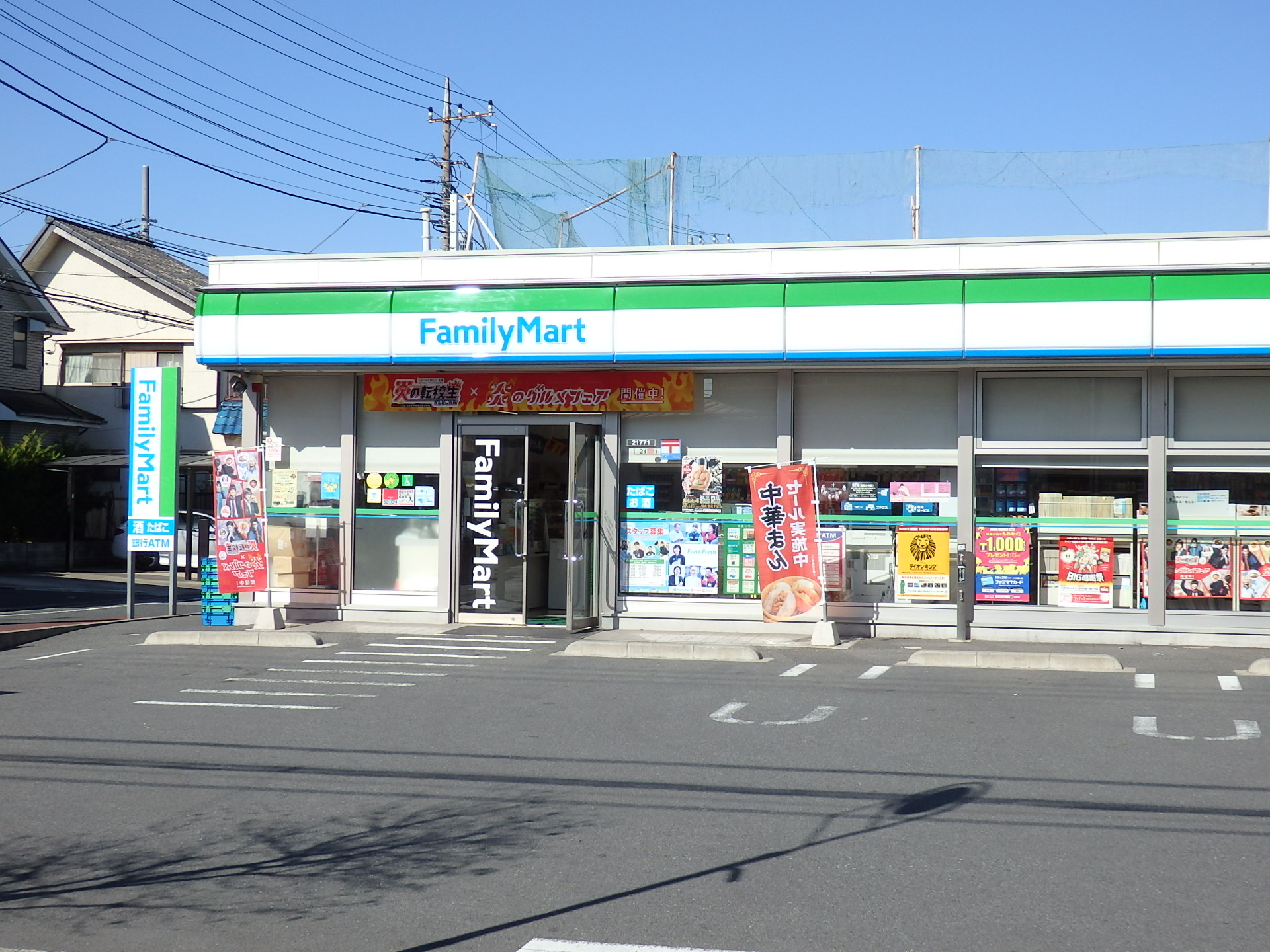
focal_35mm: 49
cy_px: 476
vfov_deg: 29.7
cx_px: 635
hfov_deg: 38.9
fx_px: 1798
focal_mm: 8.9
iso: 125
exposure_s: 1/160
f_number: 11.2
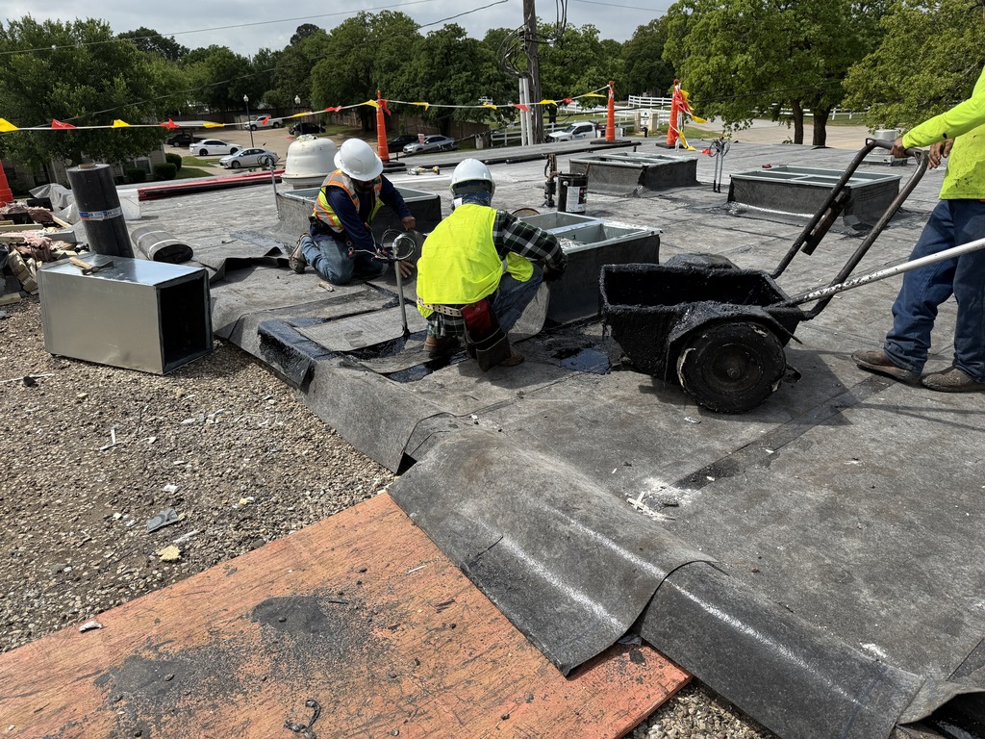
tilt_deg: -22.9
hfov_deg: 71.6
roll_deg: +1.7
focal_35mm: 24
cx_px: 492
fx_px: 683
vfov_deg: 56.8
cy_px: 370
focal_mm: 6.76
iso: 80
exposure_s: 1/4673
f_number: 1.78
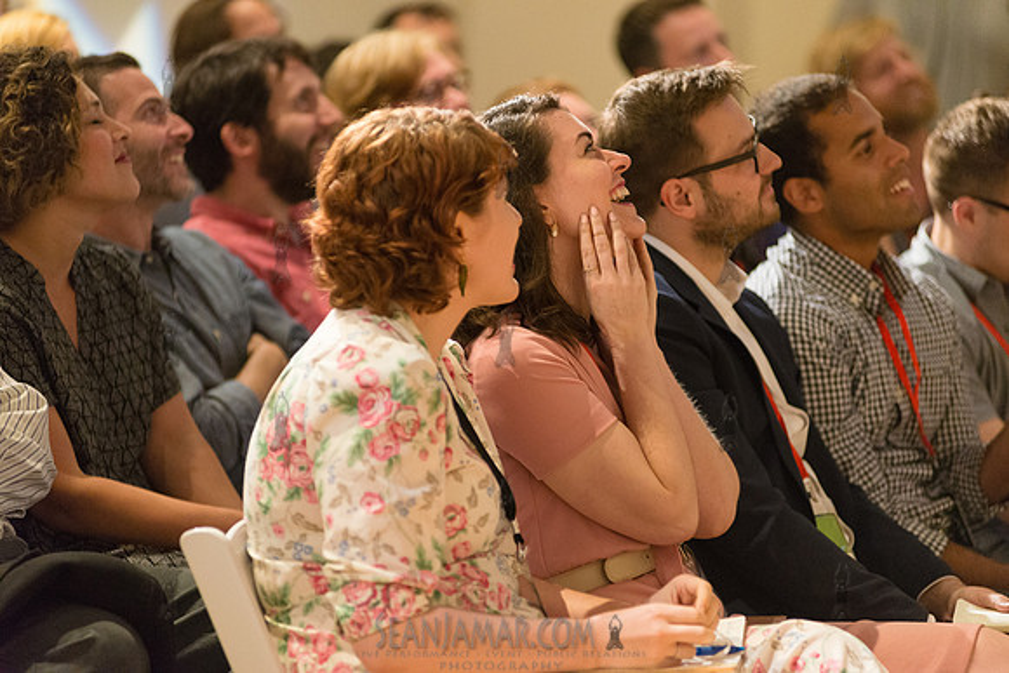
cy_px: 336
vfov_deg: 6.9
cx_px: 504
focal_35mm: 200
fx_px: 5607
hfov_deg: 10.3
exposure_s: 1/200
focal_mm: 200
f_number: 2.8
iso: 4000
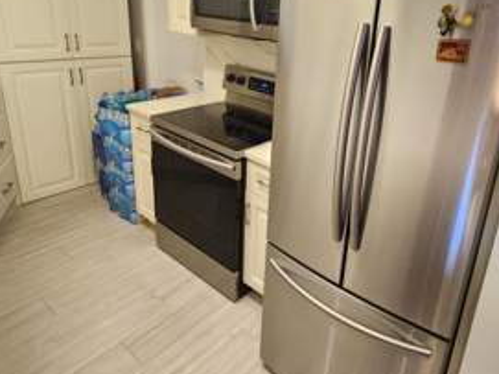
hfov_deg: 72.2
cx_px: 324
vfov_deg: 57.7
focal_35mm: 23
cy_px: 128
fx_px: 331
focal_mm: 2.2
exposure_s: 1/60
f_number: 2.2
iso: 250
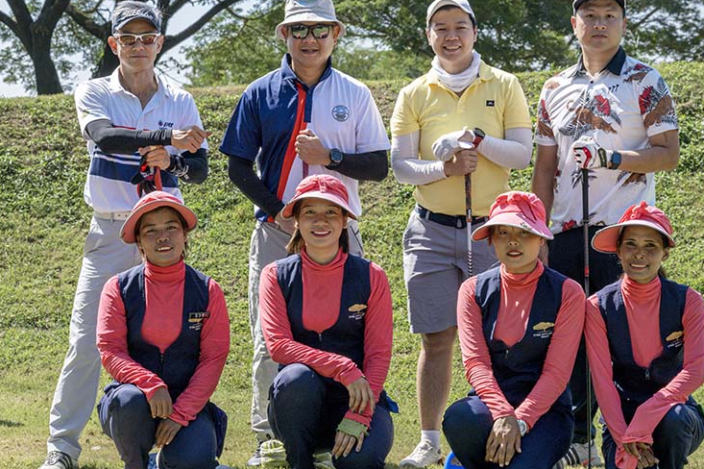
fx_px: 1485
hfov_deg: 26.6
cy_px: 253
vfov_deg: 17.9
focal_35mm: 76
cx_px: 401
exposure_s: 1/640
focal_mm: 58
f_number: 8
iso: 400
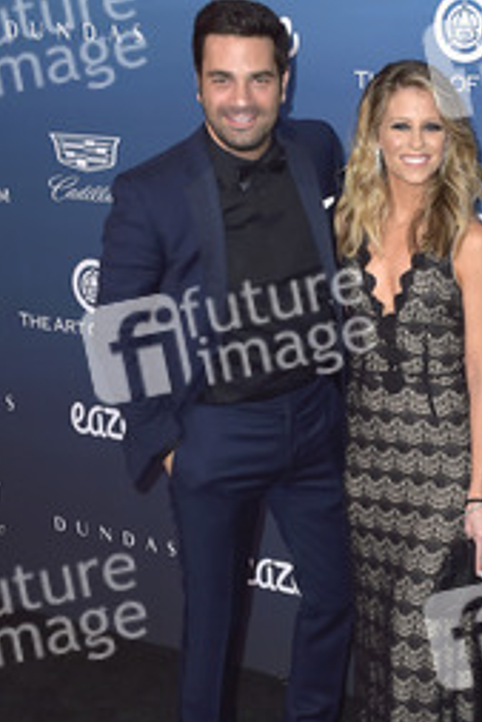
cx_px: 312
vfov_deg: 34.7
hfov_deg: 23.7
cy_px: 479
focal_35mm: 57
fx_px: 1143
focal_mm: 36
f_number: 5.6
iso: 250
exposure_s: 1/250
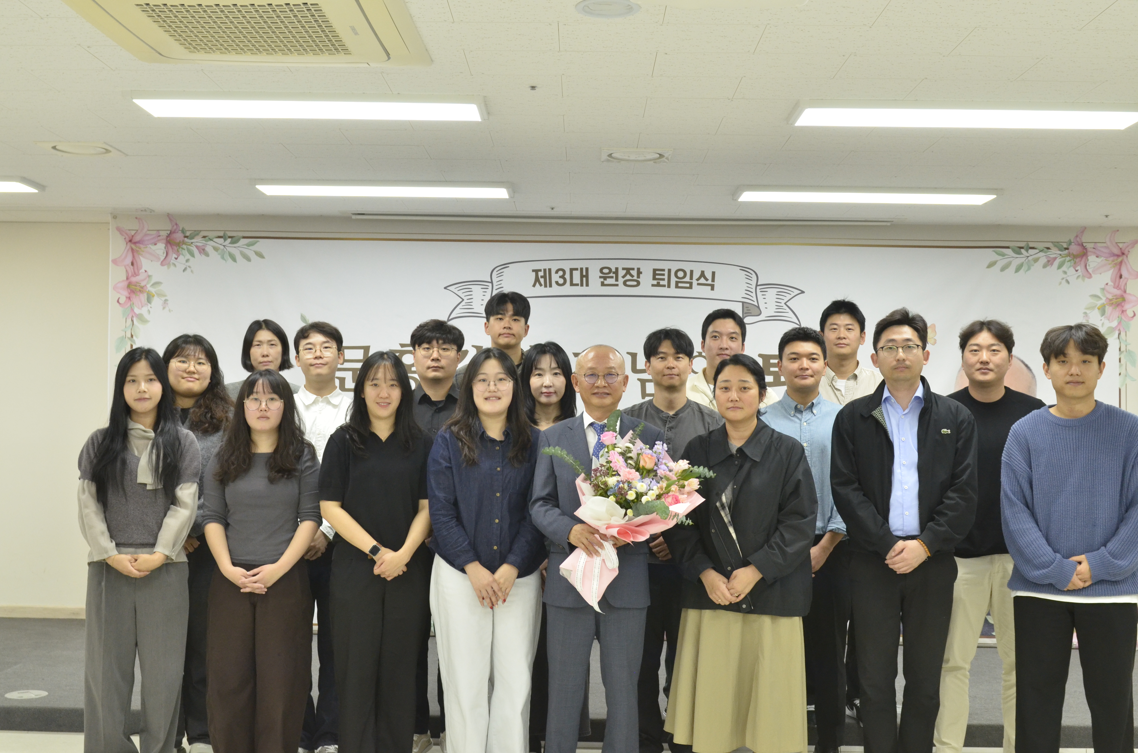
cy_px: 376
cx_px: 569
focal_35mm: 42
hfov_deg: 46.5
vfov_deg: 31.8
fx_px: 1325
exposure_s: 1/125
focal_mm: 28
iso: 1250
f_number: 5.6
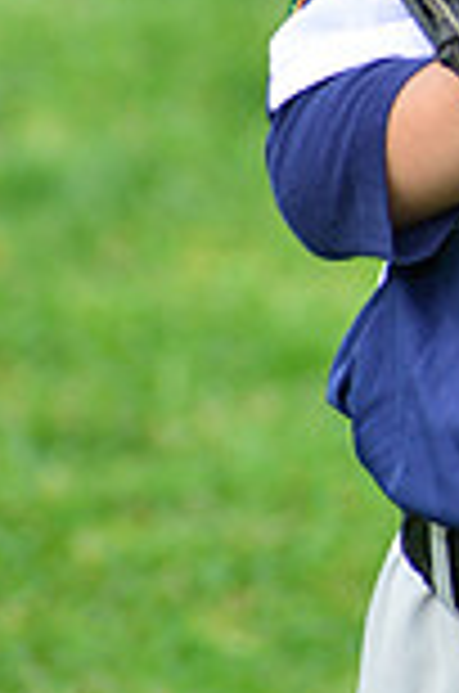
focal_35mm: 642
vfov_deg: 3.2
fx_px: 12333
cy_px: -202
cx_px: 853
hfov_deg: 2.1
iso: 320
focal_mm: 170
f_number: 5.6
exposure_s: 1/200
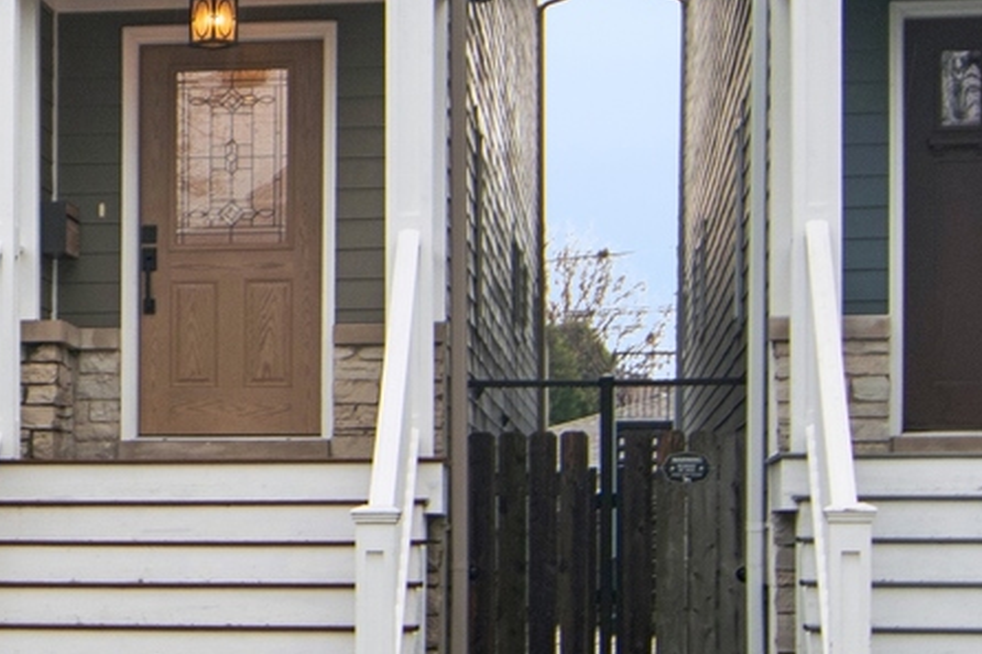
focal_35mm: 120
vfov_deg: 11.3
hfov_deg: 16.0
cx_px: -357
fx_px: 3272
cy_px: 51
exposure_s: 1/50
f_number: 8
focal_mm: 22
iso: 200
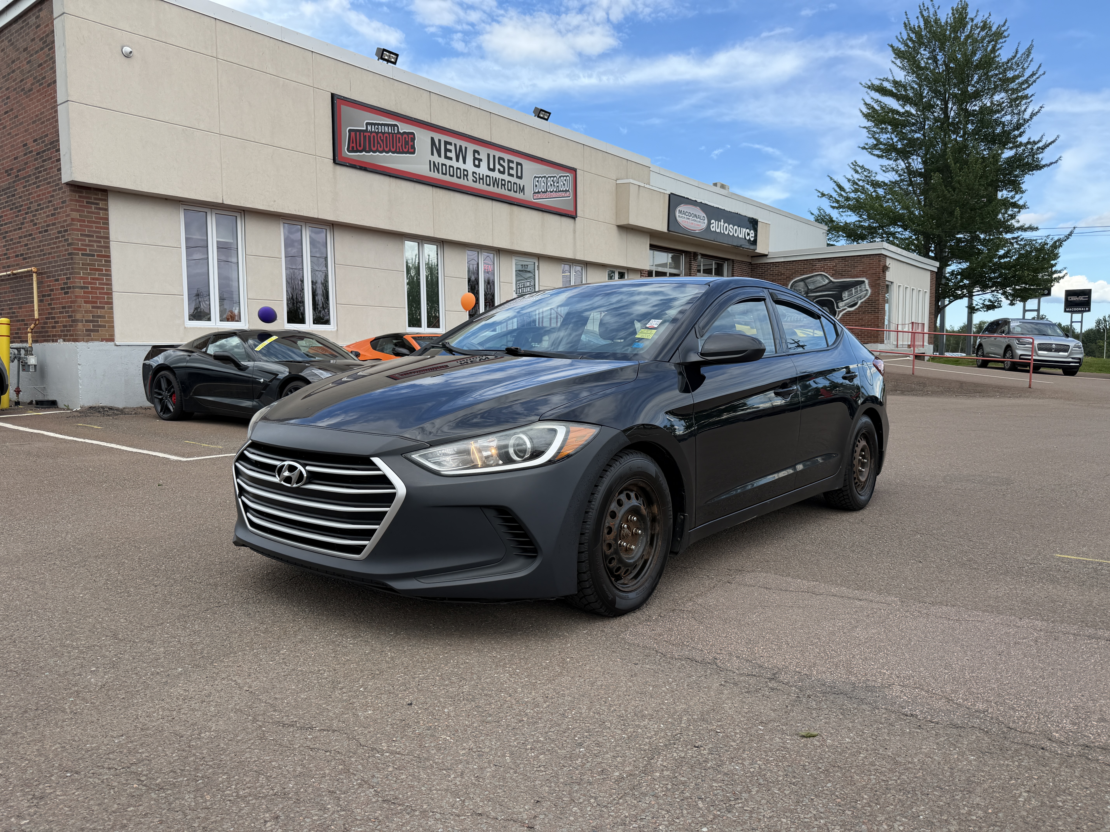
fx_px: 770
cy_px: 416
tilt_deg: -4.6
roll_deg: +0.0
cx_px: 555
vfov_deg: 56.8
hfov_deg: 71.6
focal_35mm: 24
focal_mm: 6.76
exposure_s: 1/2110
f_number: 1.78
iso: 80
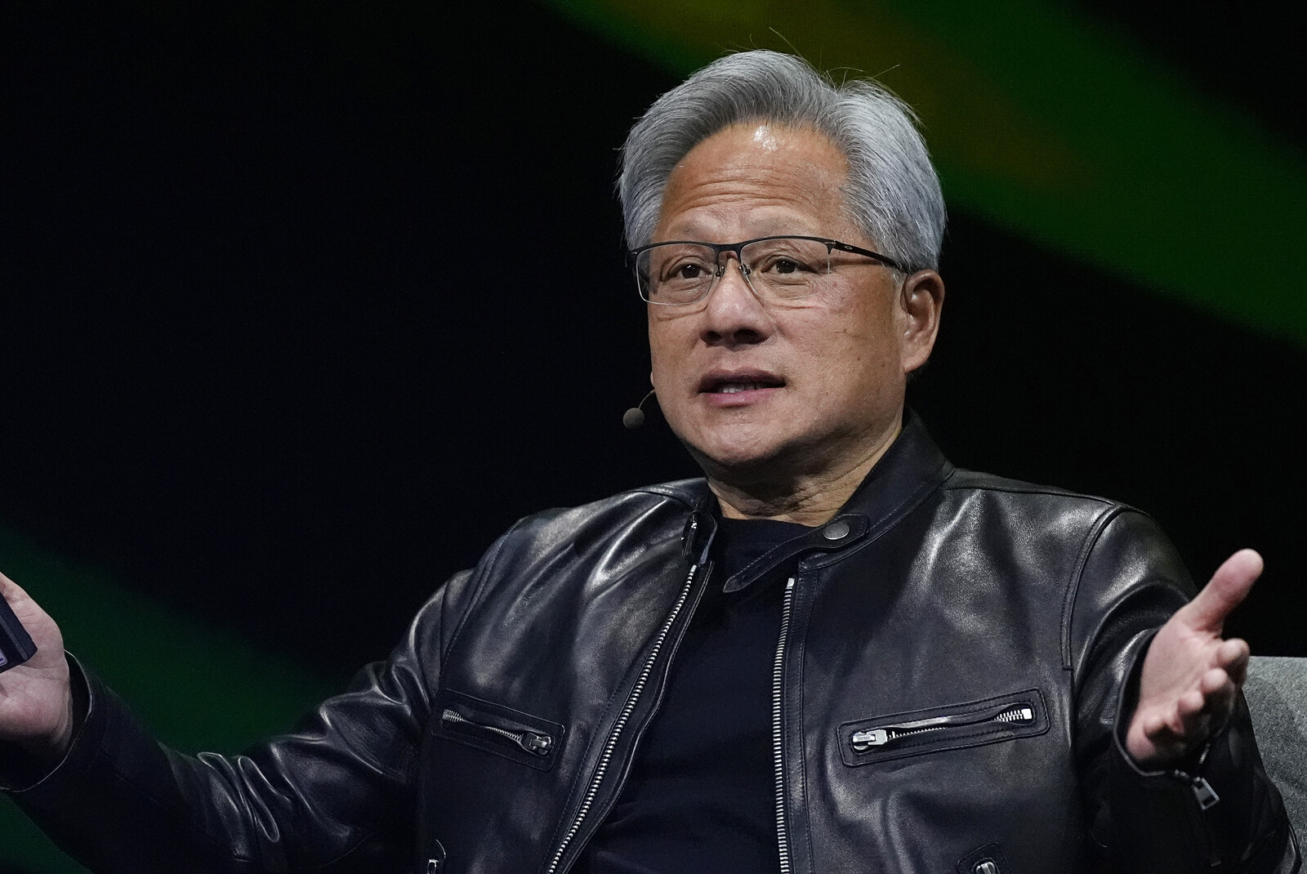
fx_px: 32704
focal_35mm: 900
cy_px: 437
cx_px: 654
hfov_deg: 2.3
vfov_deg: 1.5
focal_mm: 600
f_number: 4
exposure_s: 1/320
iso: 6400
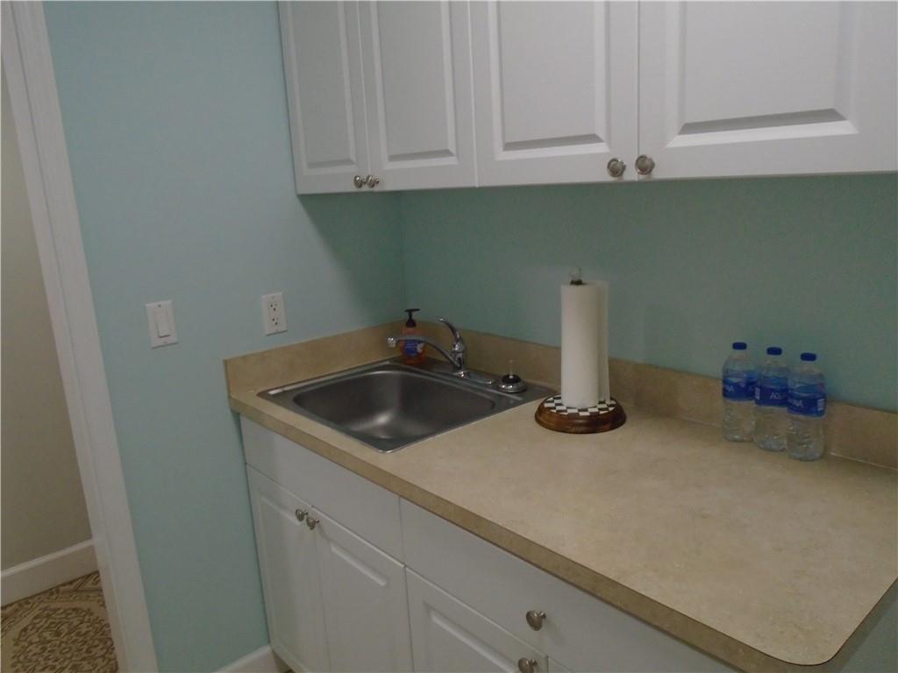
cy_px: 336
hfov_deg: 67.3
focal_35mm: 26
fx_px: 674
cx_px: 449
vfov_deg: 53.1
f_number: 3.2
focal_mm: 4.6
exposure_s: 1/30
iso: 320
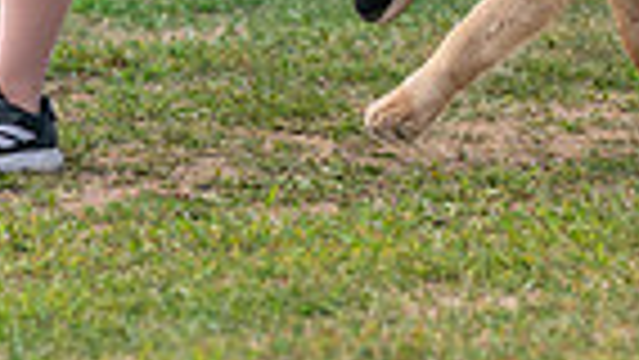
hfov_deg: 3.1
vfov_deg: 1.7
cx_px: 655
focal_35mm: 698
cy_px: -639
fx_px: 11831
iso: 400
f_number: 4
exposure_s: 1/2000
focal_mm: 140
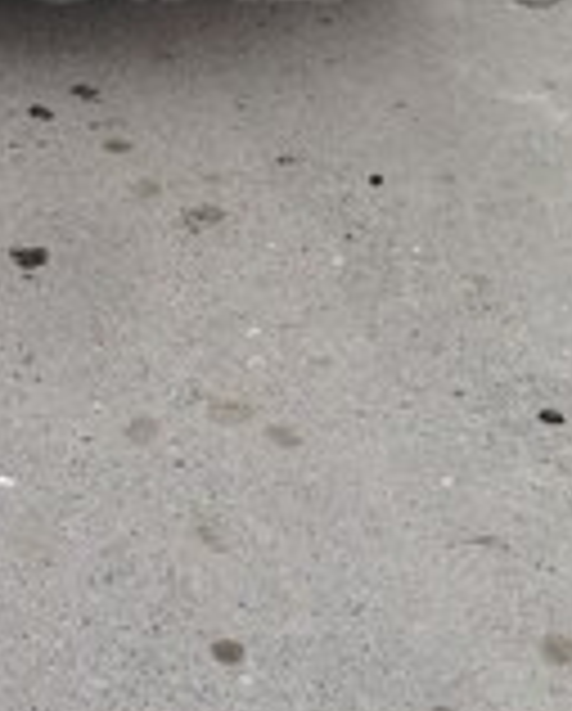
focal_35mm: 101
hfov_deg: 15.0
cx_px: -5
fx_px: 2131
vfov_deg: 18.3
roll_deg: -1.1
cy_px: -50
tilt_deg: -21.6
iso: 50
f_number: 2.4
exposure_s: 1/274
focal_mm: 4.12
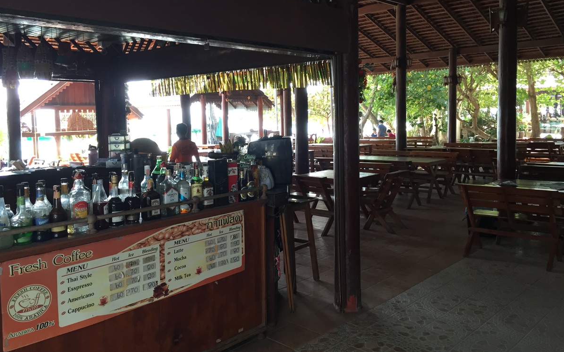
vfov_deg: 40.4
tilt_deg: -2.7
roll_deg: -0.2
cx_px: 283
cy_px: 140
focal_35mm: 31
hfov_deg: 61.2
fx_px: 477
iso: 32
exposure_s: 1/30
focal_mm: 4.15
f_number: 2.2
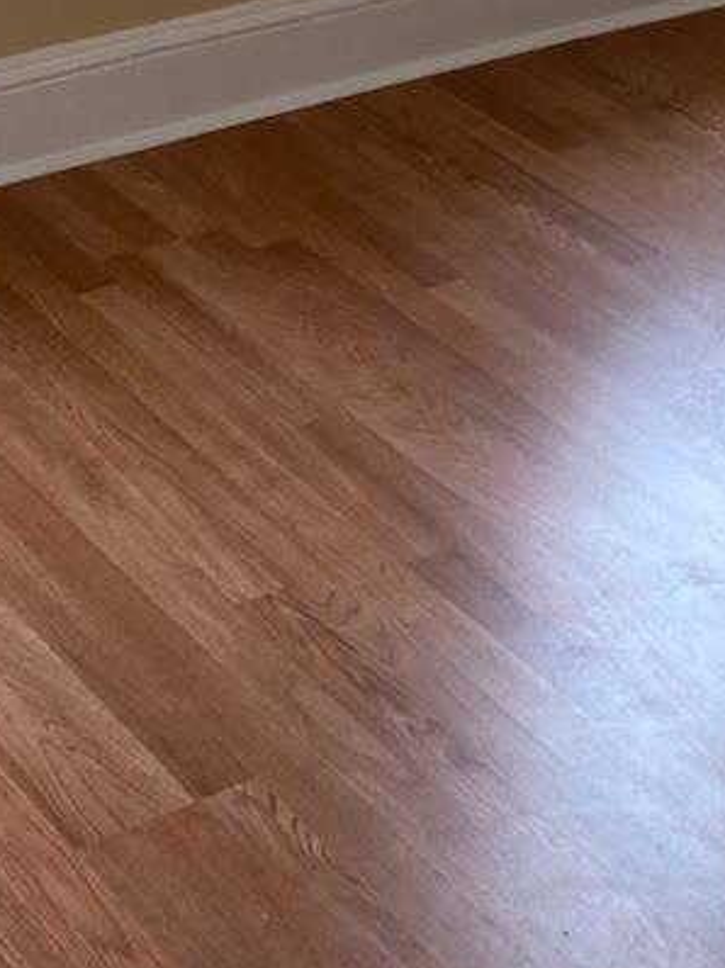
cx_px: 91
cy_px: -572
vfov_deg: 17.6
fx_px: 2740
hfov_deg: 14.9
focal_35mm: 98
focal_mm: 4.25
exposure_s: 1/121
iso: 125
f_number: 1.8
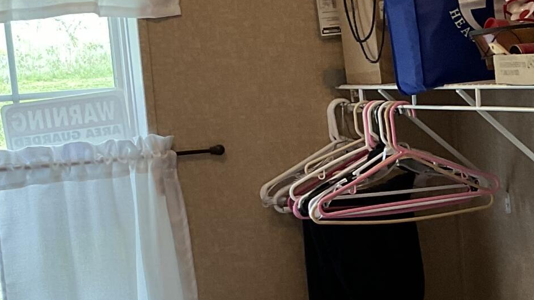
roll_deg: +3.8
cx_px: 441
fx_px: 1416
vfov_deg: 12.1
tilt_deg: -5.2
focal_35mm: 100
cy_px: 239
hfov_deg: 21.1
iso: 50
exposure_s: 1/60
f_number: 1.8
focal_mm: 3
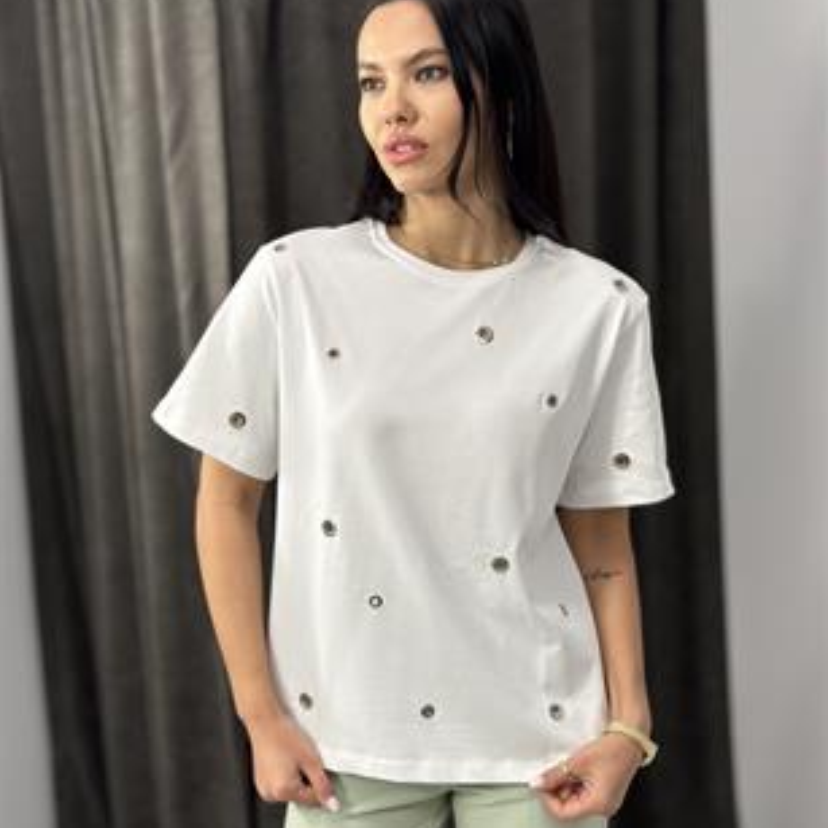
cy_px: 452
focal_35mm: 57
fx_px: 1543
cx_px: 415
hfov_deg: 30.0
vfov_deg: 30.0
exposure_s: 1/105
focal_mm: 6.86
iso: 64
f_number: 1.78
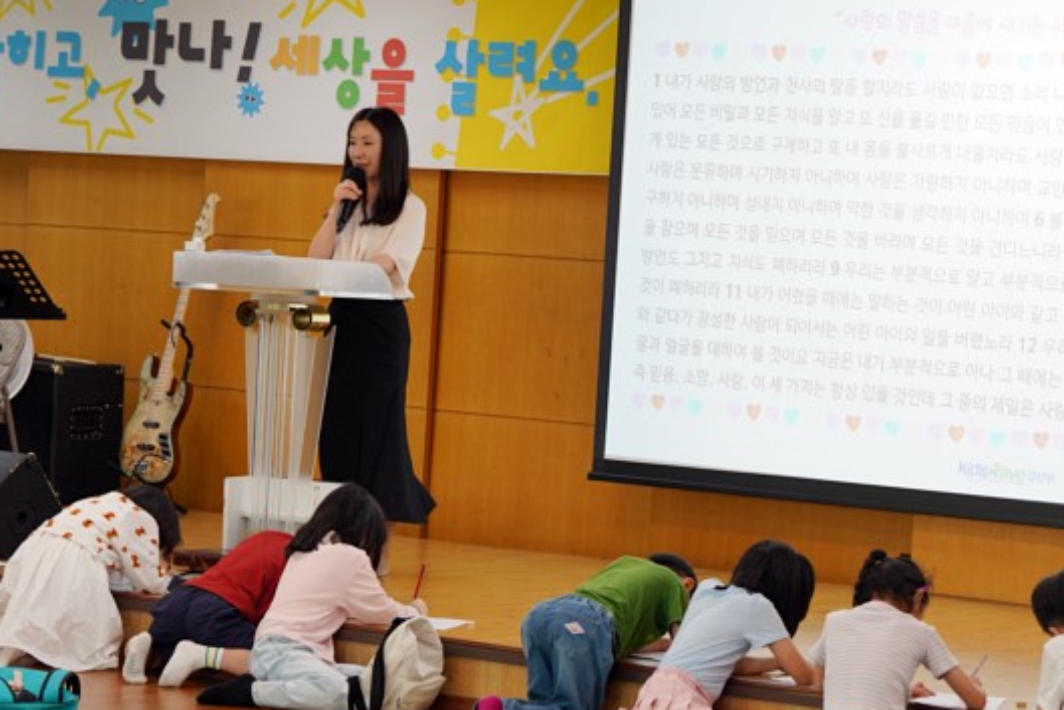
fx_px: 3518
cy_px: 529
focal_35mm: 119
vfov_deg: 11.5
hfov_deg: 17.2
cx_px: 597
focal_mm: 70
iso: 320
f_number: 4
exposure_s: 1/80
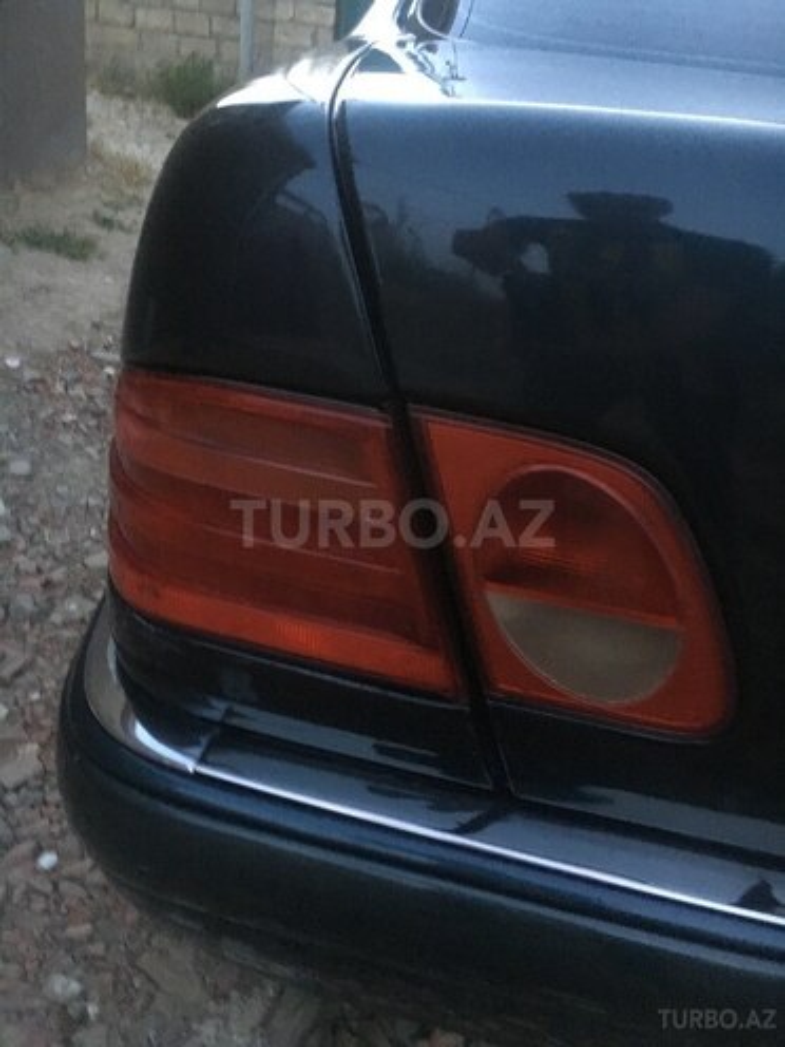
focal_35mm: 29
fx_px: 877
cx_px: 392
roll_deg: -8.2
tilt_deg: -24.0
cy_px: 524
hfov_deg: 48.2
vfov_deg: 61.7
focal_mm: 4.15
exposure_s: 1/17
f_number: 2.2
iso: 500
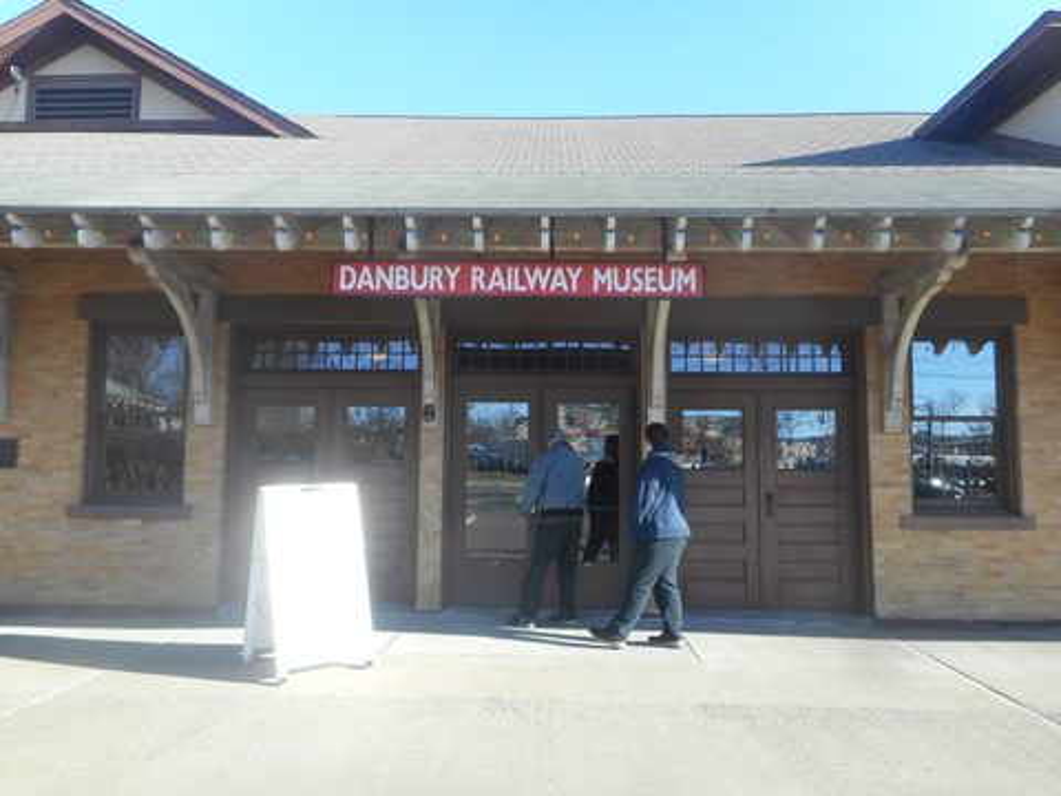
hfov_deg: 69.4
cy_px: 398
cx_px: 530
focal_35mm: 25
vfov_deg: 54.9
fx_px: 766
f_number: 3.7
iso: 110
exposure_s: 1/250
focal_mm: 4.5
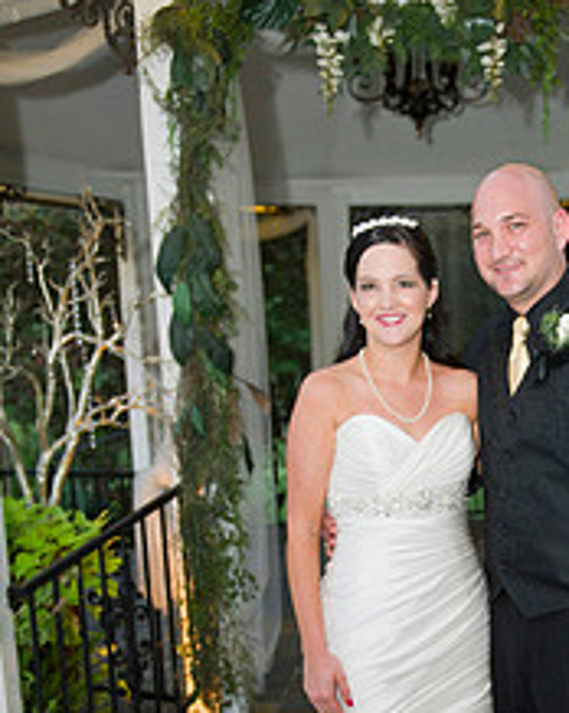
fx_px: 1265
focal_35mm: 60
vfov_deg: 30.7
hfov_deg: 24.9
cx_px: 459
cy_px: 576
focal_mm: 31
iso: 1250
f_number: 2.8
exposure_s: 1/100
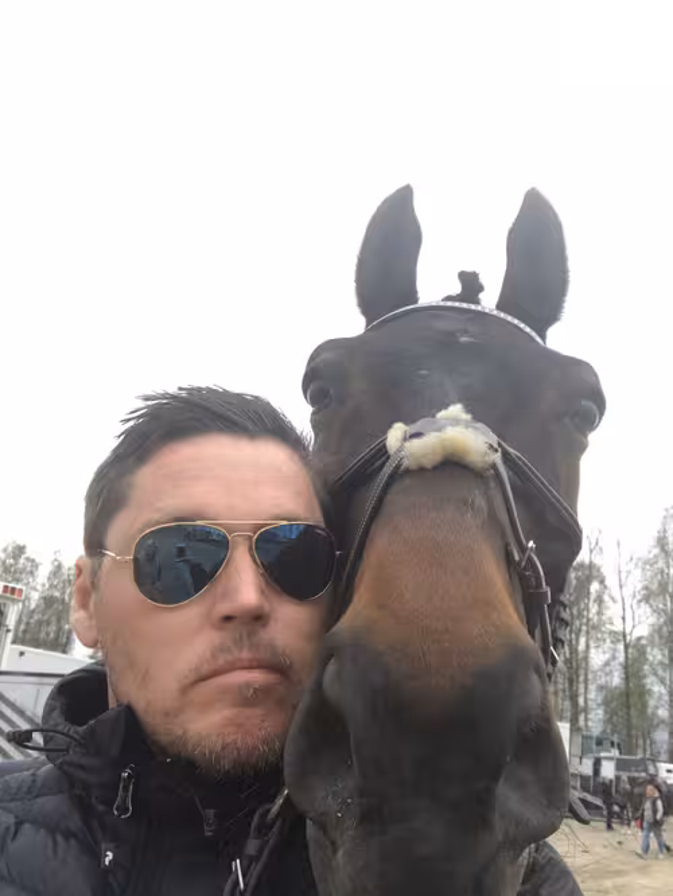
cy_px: 448
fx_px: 829
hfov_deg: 44.2
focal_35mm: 32
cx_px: 336
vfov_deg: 56.8
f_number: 2.2
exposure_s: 1/174
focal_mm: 2.87
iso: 25
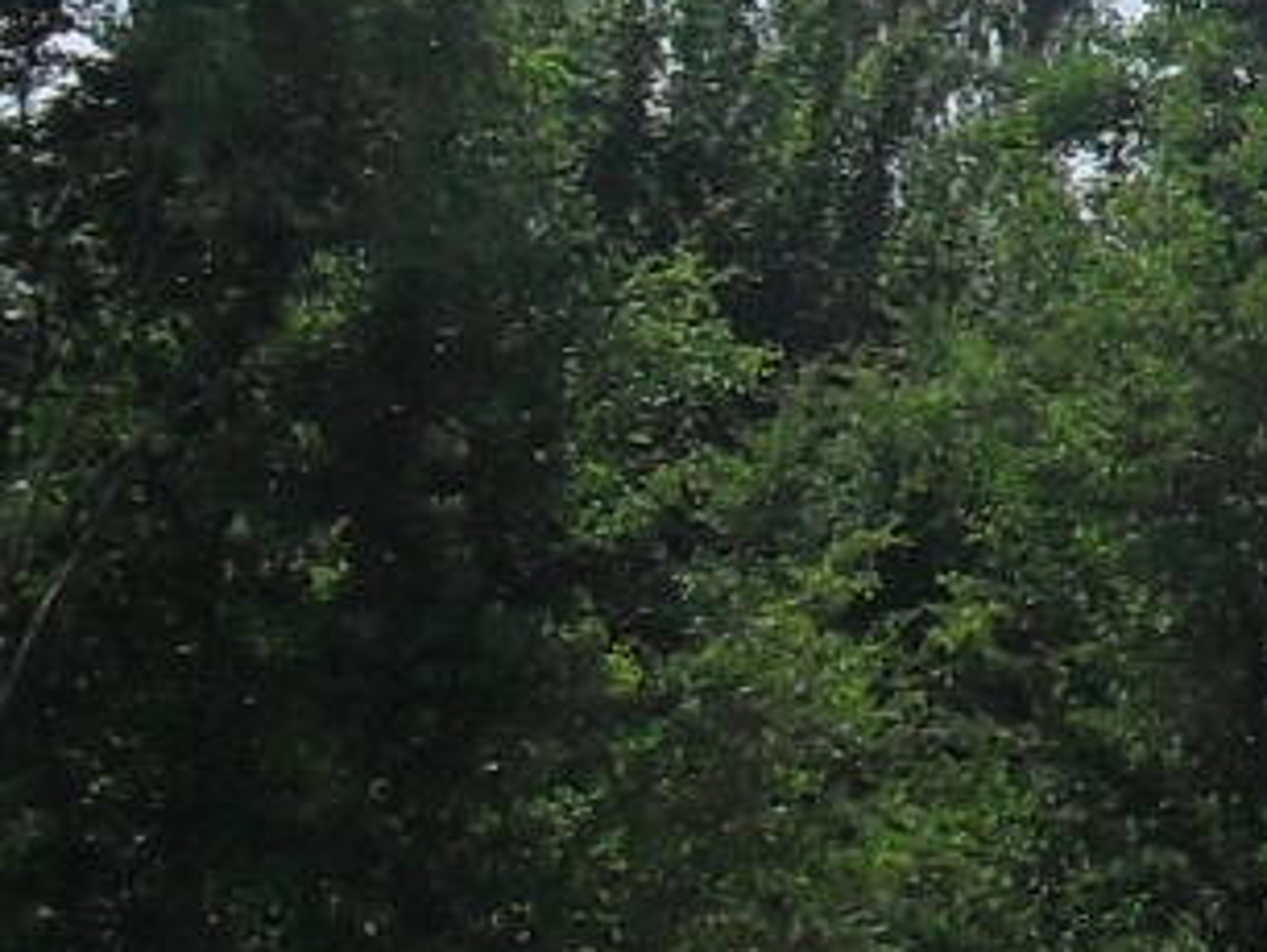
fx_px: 8571
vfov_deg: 6.4
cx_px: 3710
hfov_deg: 7.5
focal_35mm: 234
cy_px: 604
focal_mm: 6.3
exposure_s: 1/350
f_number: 8.4
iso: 100
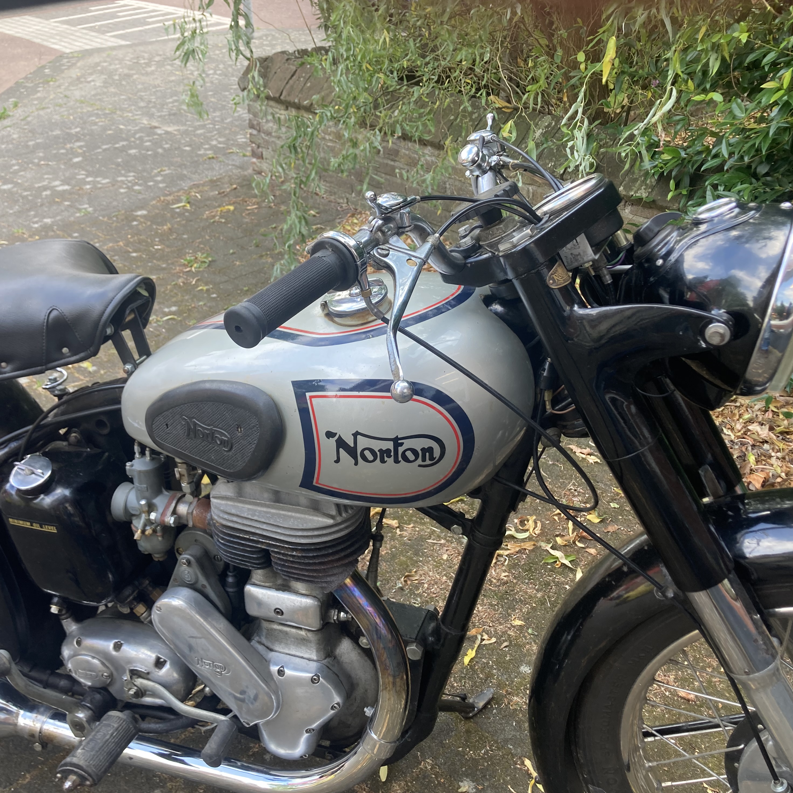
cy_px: 394
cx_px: 376
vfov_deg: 48.5
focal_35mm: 34
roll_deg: -0.7
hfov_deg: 48.4
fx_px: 881
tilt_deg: -29.5
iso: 32
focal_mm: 3.99
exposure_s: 1/100
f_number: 1.8
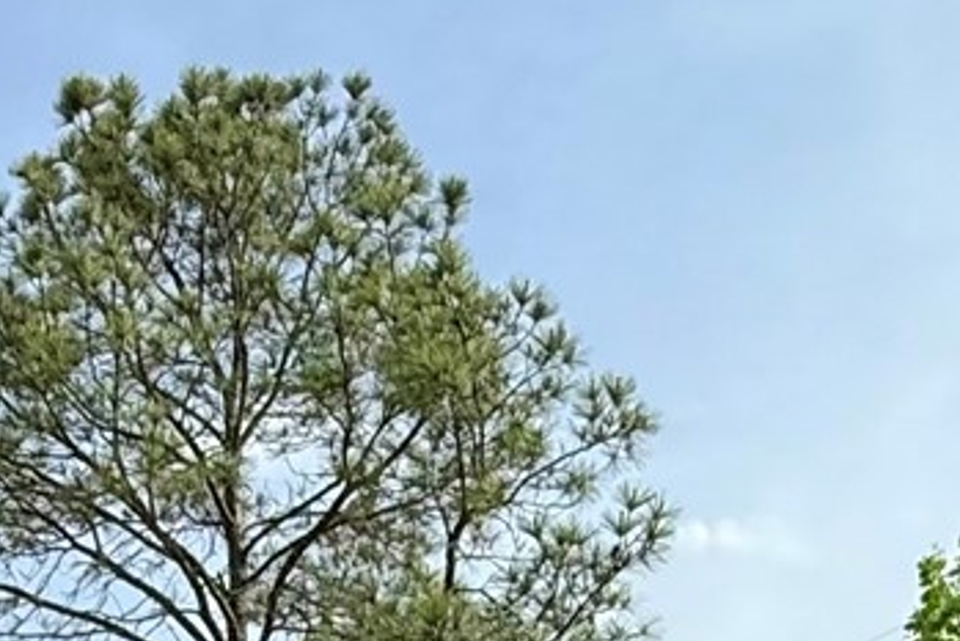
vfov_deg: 13.8
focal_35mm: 80
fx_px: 2134
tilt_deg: +1.3
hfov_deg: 24.4
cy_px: 1376
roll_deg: +0.2
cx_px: 39
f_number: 2.2
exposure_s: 1/1698
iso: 50
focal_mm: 2.22
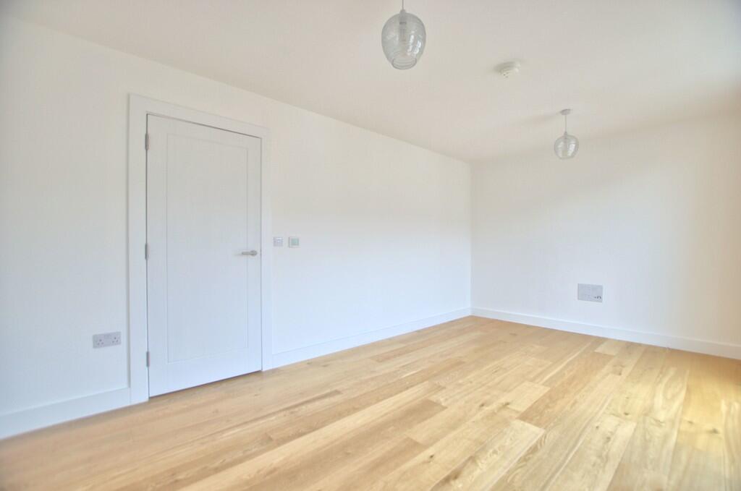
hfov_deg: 100.5
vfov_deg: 77.1
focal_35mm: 15
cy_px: 246
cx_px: 370
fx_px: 308
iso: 100
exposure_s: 1/13
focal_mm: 10
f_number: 3.5
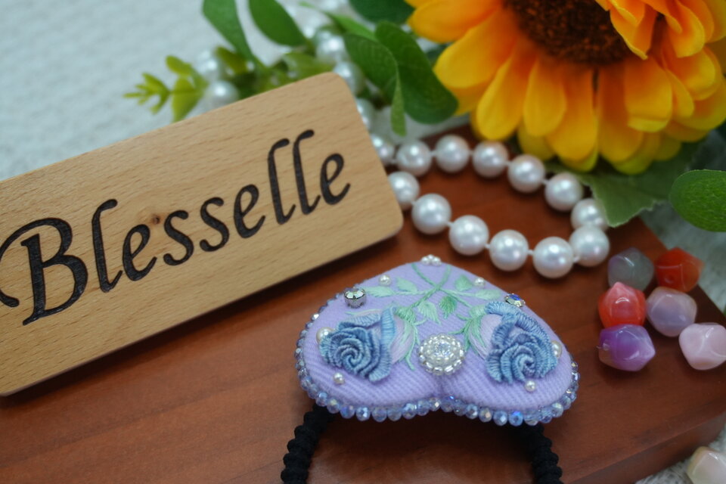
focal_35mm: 46
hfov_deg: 42.3
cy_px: 242
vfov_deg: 28.9
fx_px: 938
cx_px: 363
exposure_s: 1/160
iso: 800
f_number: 5
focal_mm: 31
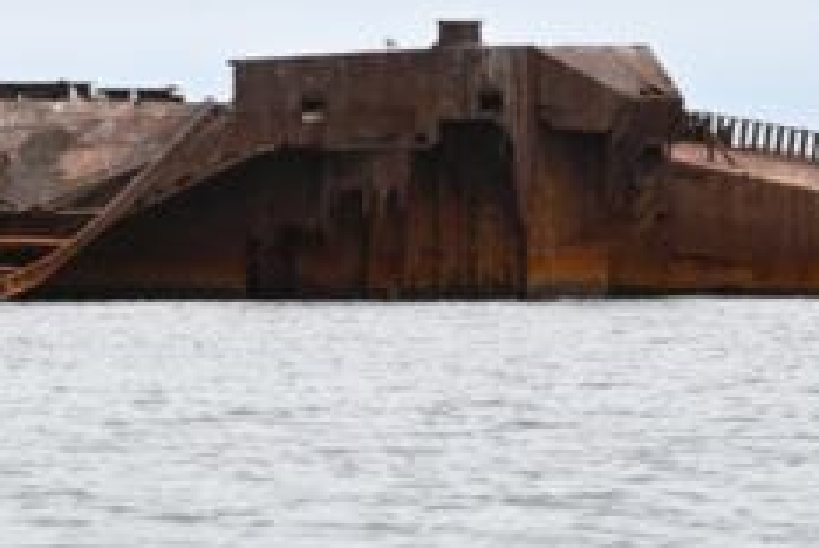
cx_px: -429
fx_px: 6105
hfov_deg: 7.5
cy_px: -126
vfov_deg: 5.1
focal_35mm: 268
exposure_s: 1/250
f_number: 6
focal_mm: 61
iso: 360
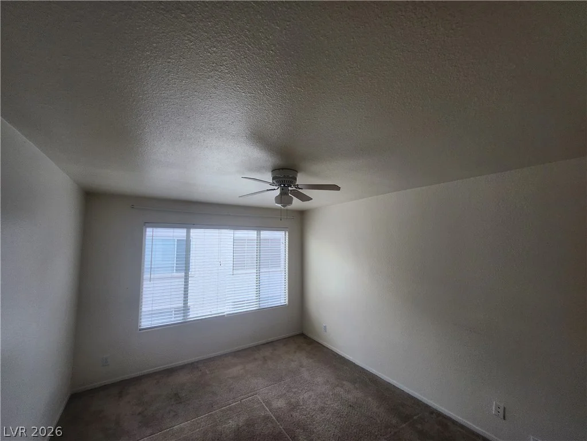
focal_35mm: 13
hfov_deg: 106.2
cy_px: 220
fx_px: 220
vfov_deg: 89.9
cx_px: 294
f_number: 2.2
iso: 64
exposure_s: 1/60
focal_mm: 1.74
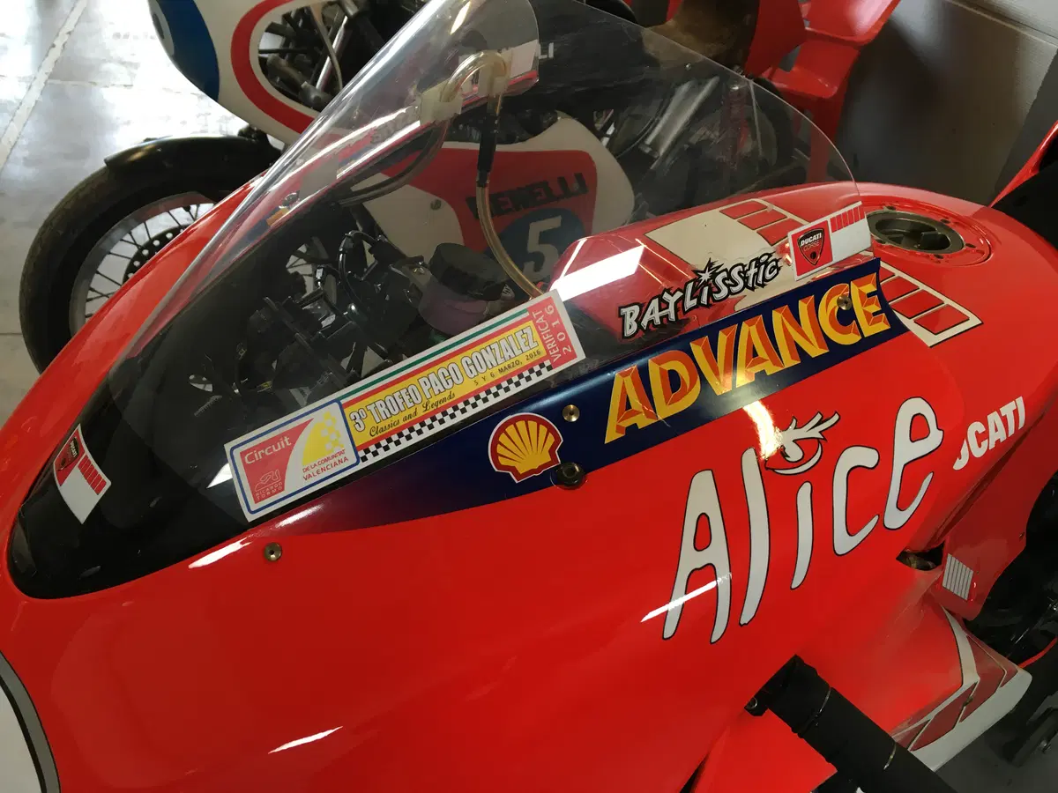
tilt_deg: -34.1
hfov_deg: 61.7
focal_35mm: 29
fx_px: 886
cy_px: 396
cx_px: 529
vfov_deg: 48.2
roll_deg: -10.3
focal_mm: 4.15
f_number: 2.2
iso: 40
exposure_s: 1/33
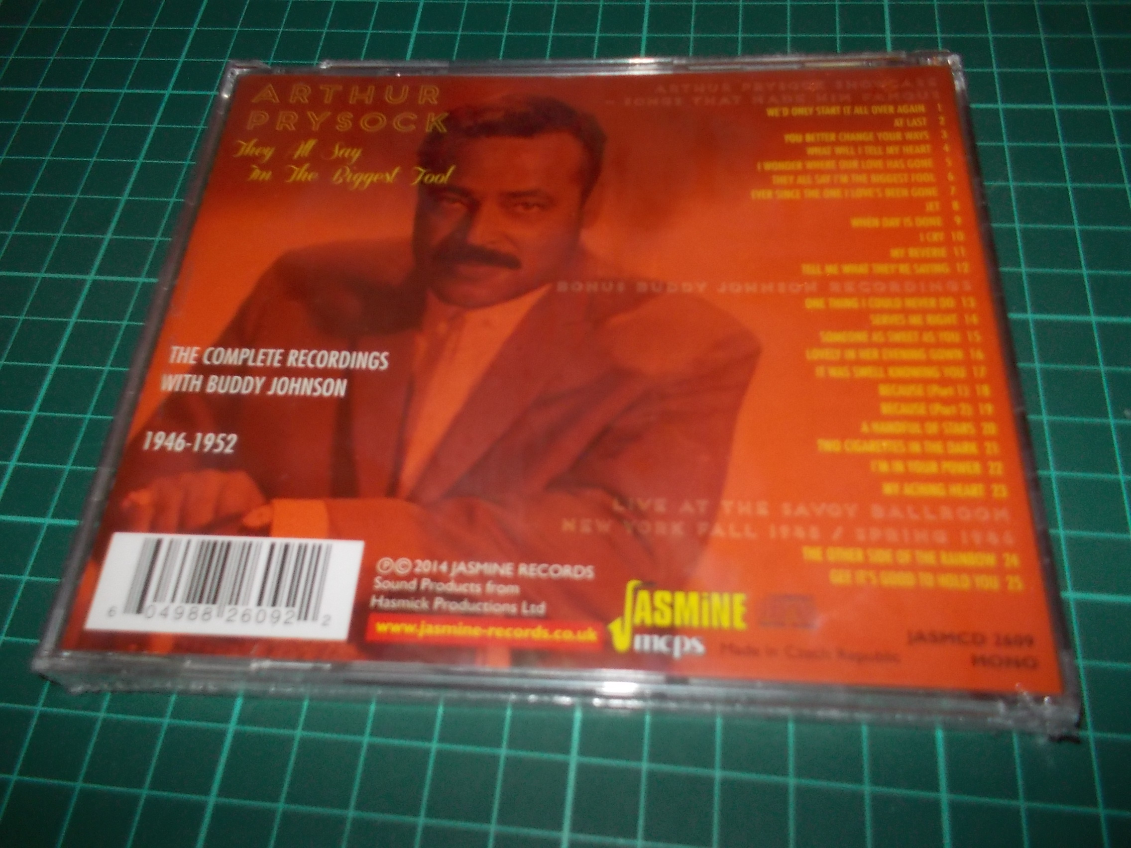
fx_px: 948
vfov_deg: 48.2
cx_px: 566
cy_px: 424
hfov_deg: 61.7
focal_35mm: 29
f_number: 3.3
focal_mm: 4.1
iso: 200
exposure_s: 1/30
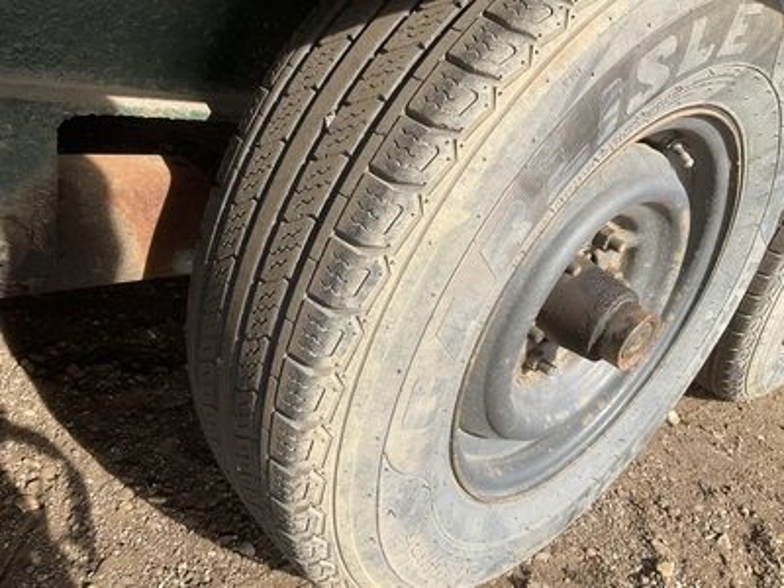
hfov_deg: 61.7
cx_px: 392
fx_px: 657
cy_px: 294
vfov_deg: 48.2
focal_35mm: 29
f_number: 1.8
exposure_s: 1/770
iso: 25
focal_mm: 3
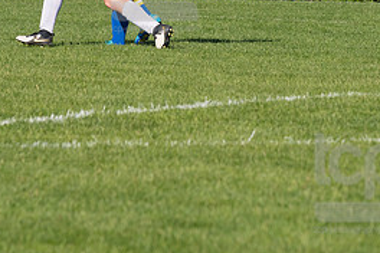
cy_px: -17
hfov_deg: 3.1
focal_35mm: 658
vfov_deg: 2.1
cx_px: 154
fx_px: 6945
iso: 250
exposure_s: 1/1600
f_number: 5.6
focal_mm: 200
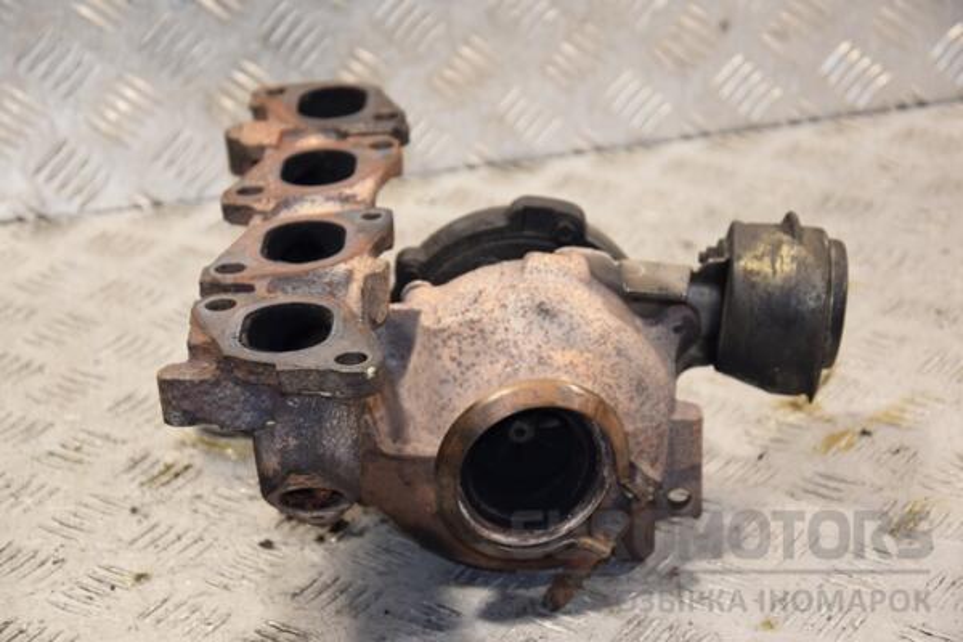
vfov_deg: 12.2
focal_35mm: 112
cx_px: 482
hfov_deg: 18.2
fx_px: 3009
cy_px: 321
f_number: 5.3
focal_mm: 75
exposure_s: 1/100
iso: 800
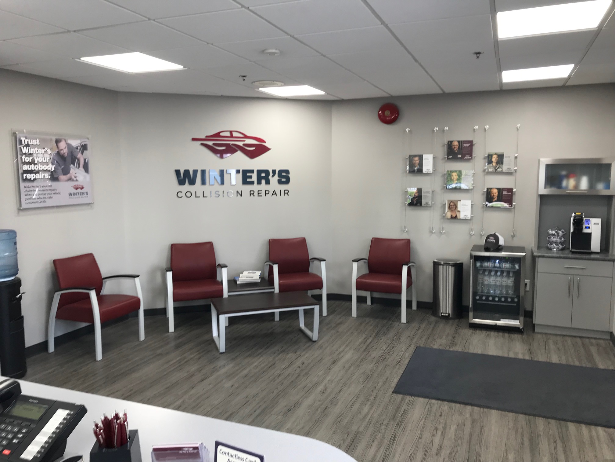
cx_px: 308
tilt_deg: -7.7
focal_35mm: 28
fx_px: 497
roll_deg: -0.3
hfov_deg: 63.4
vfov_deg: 49.7
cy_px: 231
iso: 25
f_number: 1.8
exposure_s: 1/47
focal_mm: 3.99
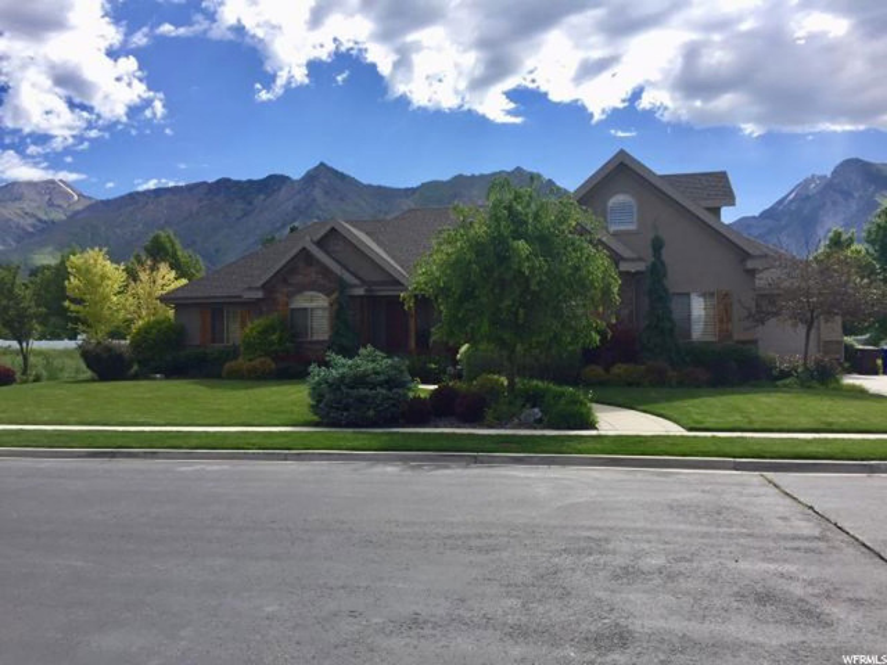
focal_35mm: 29
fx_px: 743
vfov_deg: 48.2
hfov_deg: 61.7
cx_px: 444
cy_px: 332
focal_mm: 4.15
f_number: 2.2
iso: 32
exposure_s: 1/1799
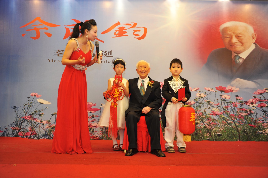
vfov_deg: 41.0
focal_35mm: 32
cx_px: 134
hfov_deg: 58.8
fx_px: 238
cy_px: 89
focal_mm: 32
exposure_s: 1/60
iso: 400
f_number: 2.8
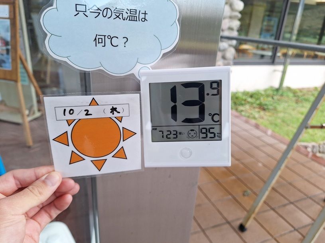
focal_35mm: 23
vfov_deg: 58.9
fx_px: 216
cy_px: 122
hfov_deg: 73.9
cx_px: 162
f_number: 1.8
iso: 40
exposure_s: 1/108
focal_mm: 5.54
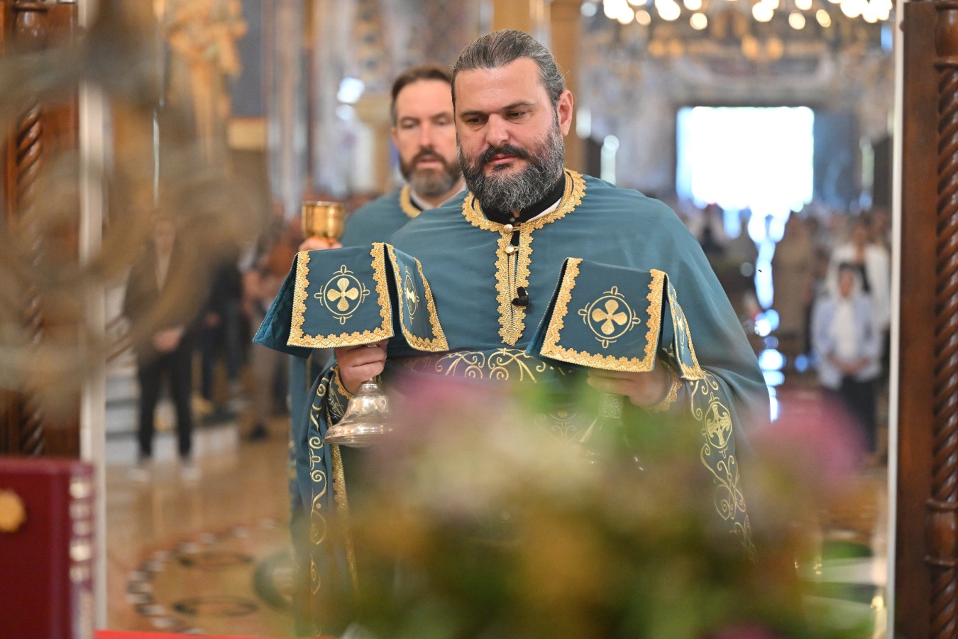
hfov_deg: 26.0
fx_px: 2076
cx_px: 479
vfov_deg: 17.5
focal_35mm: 78
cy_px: 320
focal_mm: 78
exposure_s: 1/400
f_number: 2.8
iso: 4500
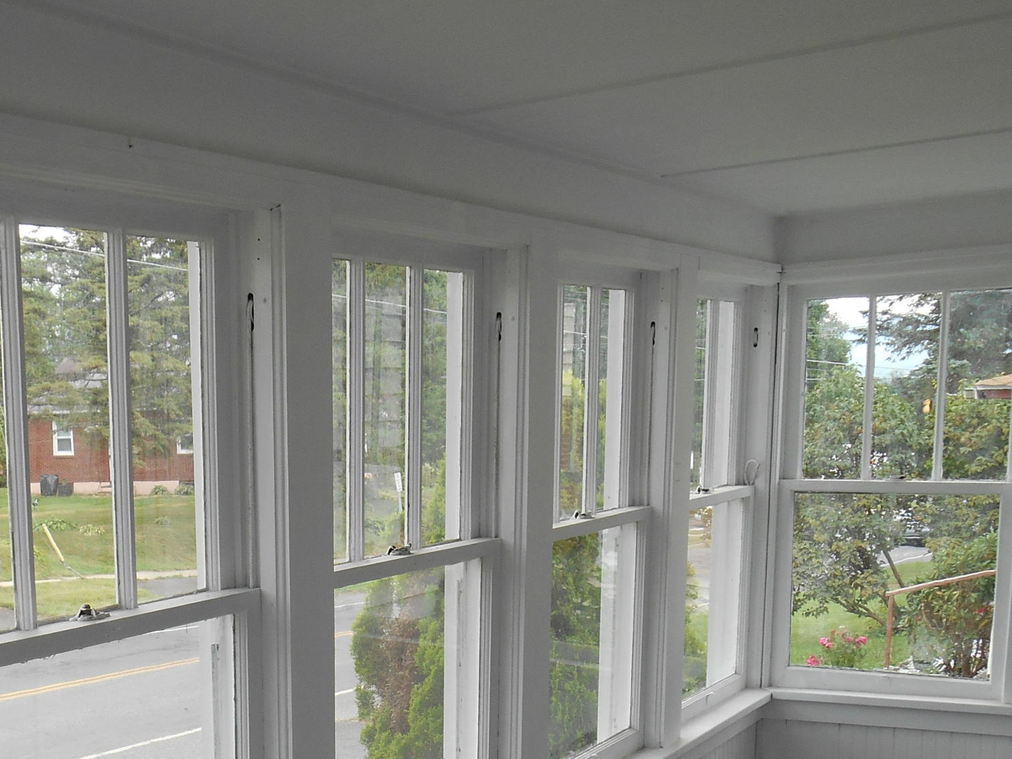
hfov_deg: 36.3
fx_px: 1520
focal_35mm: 52
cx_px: 308
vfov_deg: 26.9
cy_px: 704
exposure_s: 1/125
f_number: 3.4
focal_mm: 4.7
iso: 80
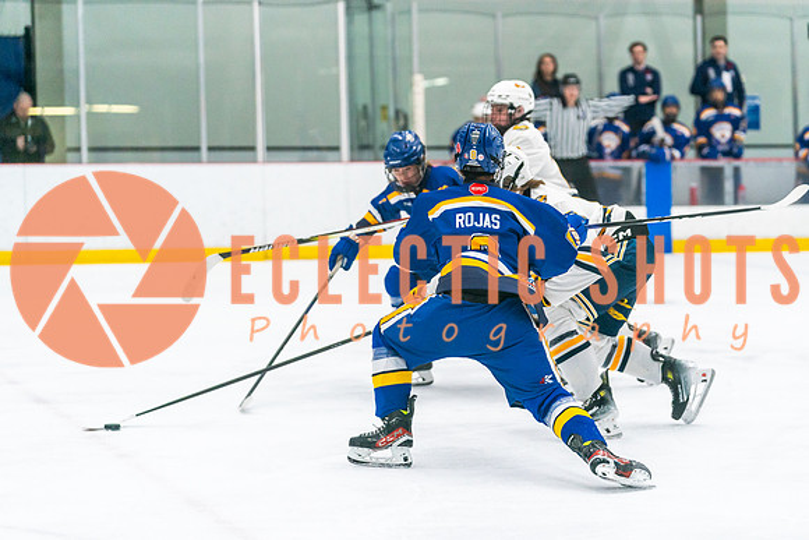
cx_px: 448
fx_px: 2491
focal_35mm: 111
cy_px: 270
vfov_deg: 12.4
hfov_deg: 18.4
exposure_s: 1/1250
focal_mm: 100
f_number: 2.8
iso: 3200
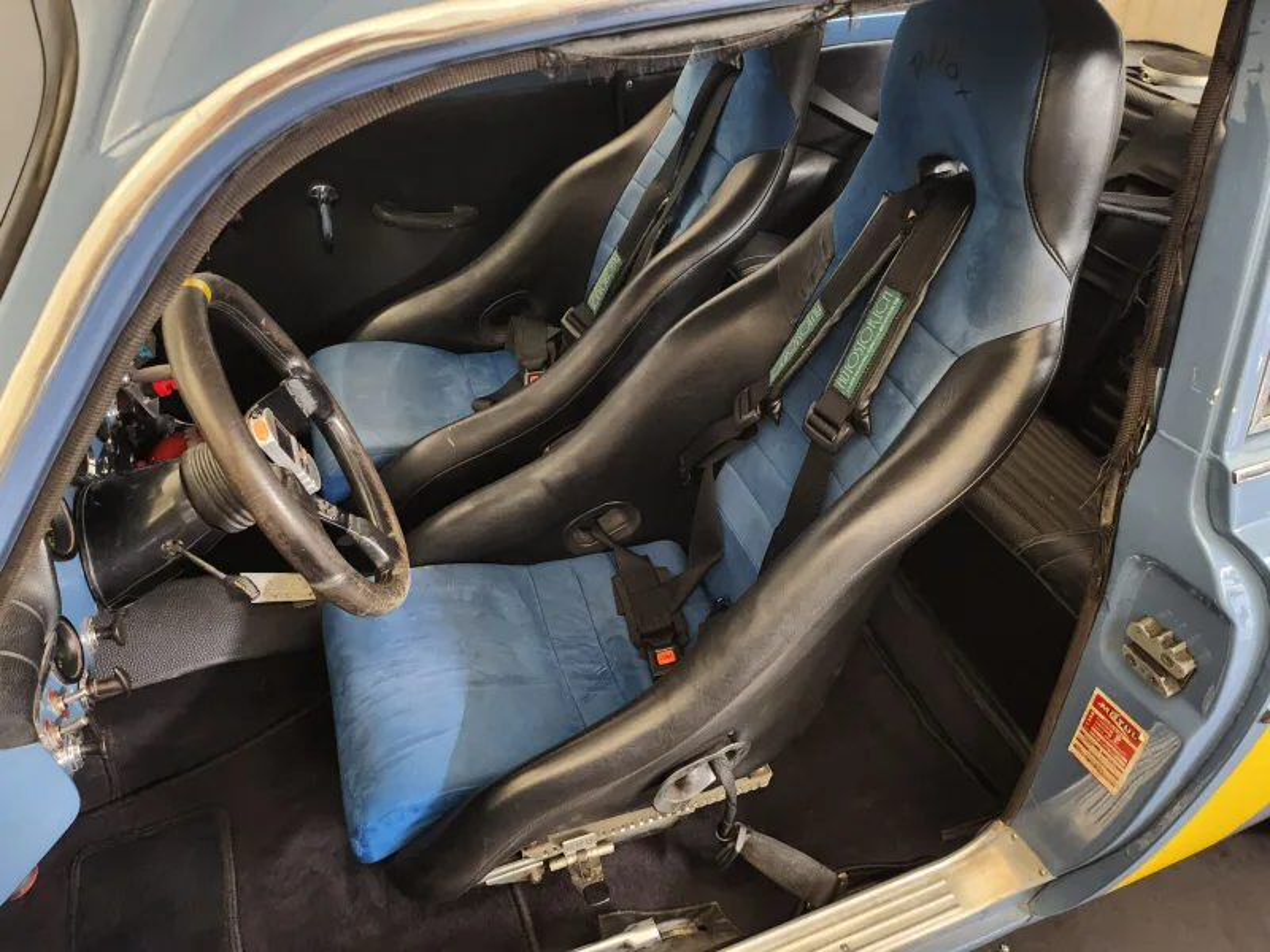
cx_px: 635
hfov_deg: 71.6
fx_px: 881
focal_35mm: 24
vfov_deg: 56.8
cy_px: 476
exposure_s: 1/9.99
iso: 1600
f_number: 1.8
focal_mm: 5
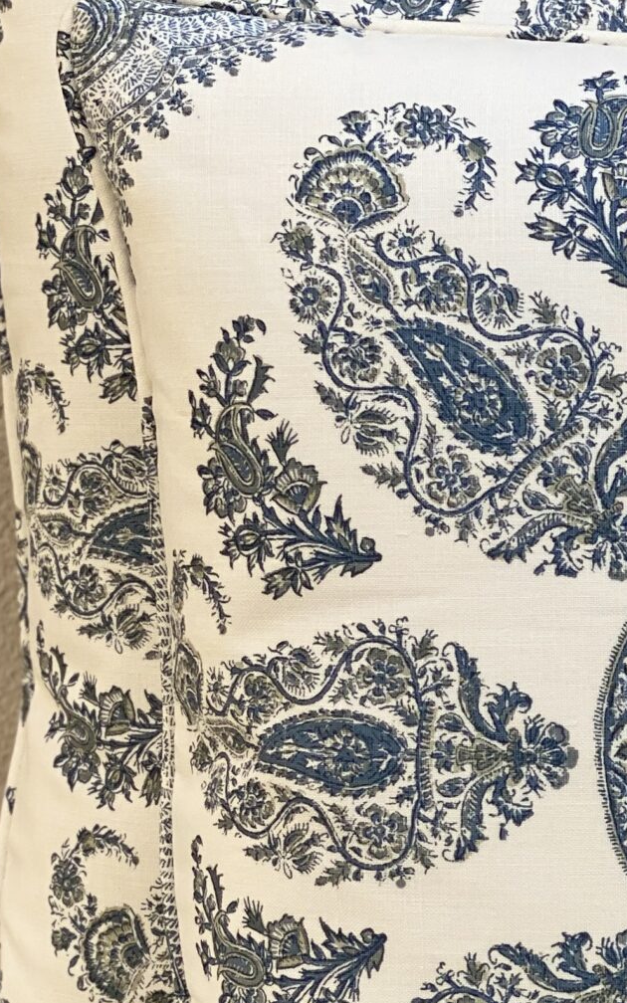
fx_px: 3828
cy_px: 747
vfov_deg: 14.9
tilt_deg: -20.7
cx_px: 757
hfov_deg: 9.2
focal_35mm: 140
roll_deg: -0.2
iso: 40
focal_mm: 6
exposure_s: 1/122
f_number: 2
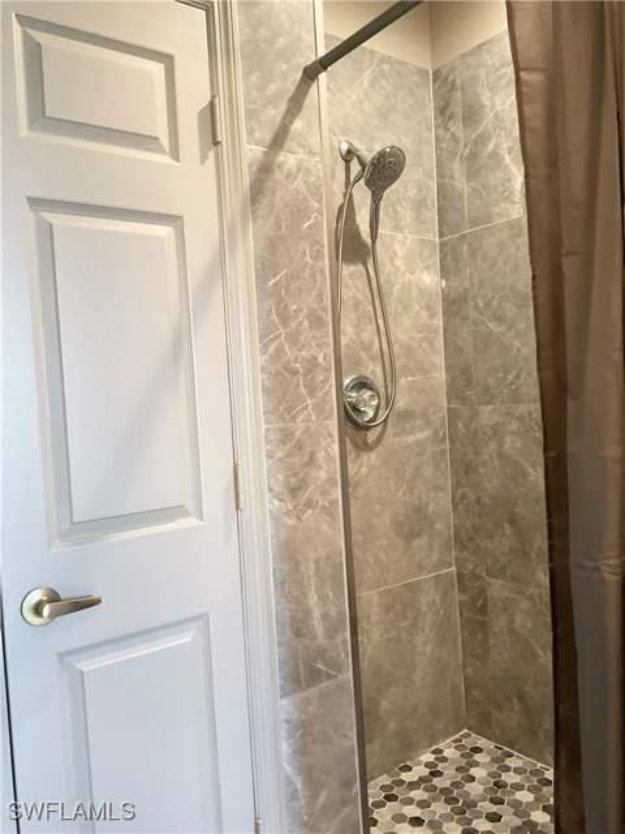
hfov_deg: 48.2
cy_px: 417
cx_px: 312
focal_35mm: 29
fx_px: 698
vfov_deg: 61.7
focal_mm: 3
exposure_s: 1/40
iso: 200
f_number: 1.8
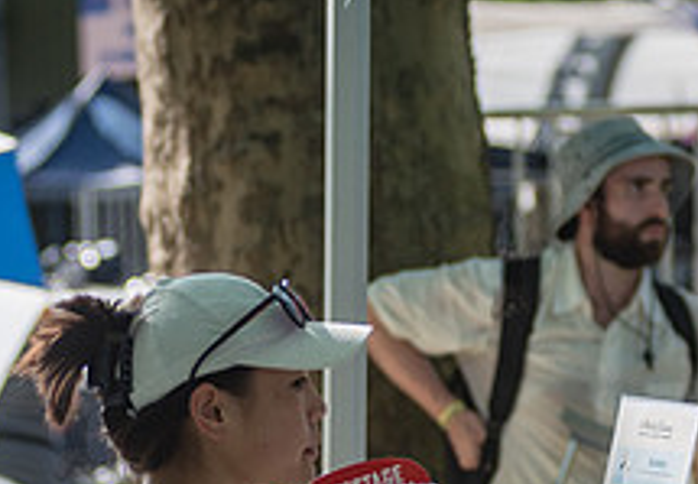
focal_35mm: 253
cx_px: 336
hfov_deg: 8.0
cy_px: 552
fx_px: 4965
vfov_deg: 5.6
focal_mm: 80
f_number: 3.2
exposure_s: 1/1000
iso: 160
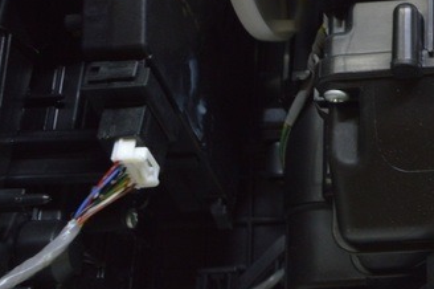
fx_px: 1295
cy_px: -35
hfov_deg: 17.9
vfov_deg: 12.5
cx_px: 550
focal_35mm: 108
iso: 400
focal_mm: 23
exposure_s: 1/20
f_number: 5.6
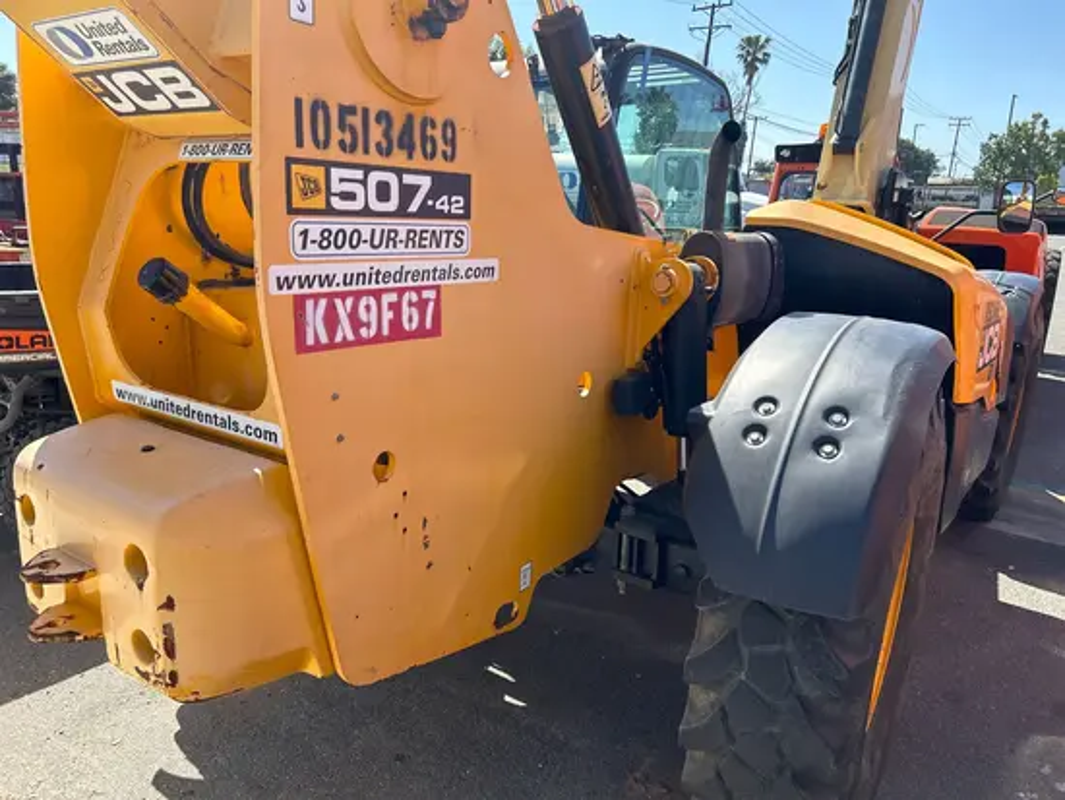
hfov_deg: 67.3
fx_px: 800
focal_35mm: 26
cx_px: 532
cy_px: 400
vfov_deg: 53.1
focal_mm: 5.7
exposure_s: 1/1751
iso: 50
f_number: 1.5
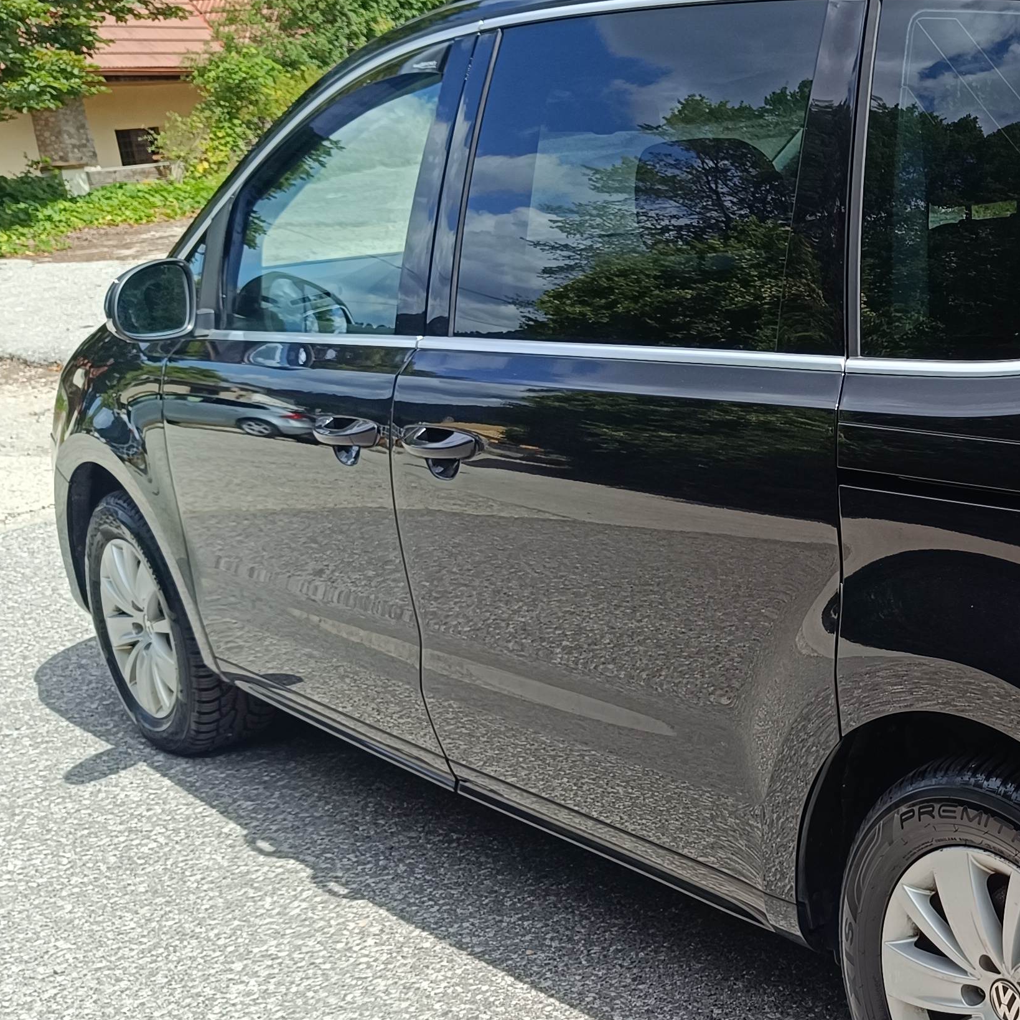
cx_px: 1143
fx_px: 1767
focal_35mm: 53
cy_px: 578
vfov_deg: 32.2
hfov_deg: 28.9
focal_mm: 5.59
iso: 51
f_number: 1.88
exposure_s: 1/614
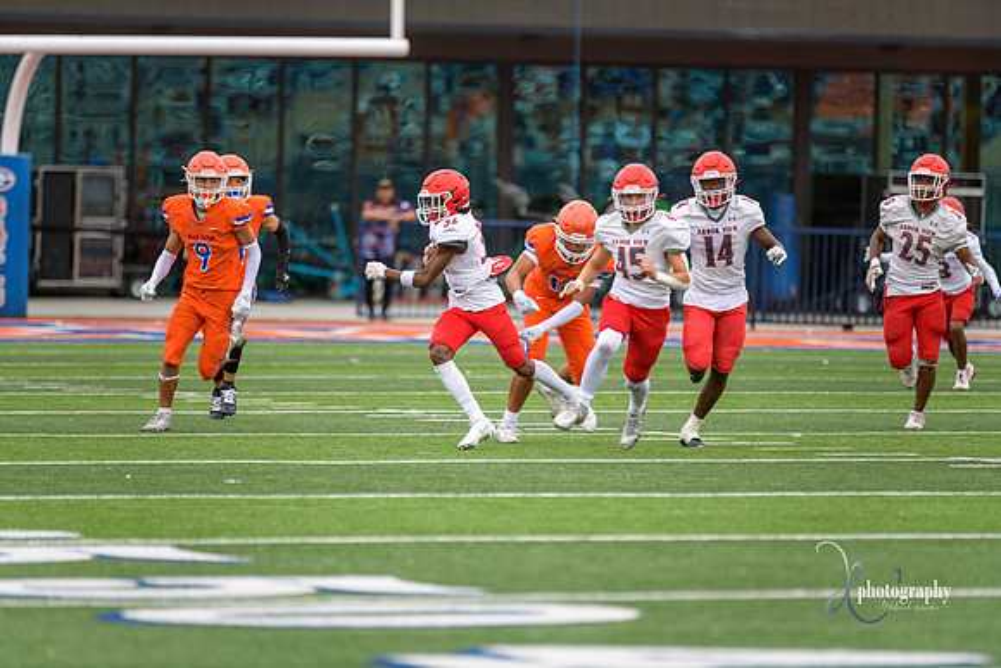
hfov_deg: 6.9
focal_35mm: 300
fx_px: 8343
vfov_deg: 4.6
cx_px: 500
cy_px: 334
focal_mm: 300
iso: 320
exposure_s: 1/500
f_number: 2.8
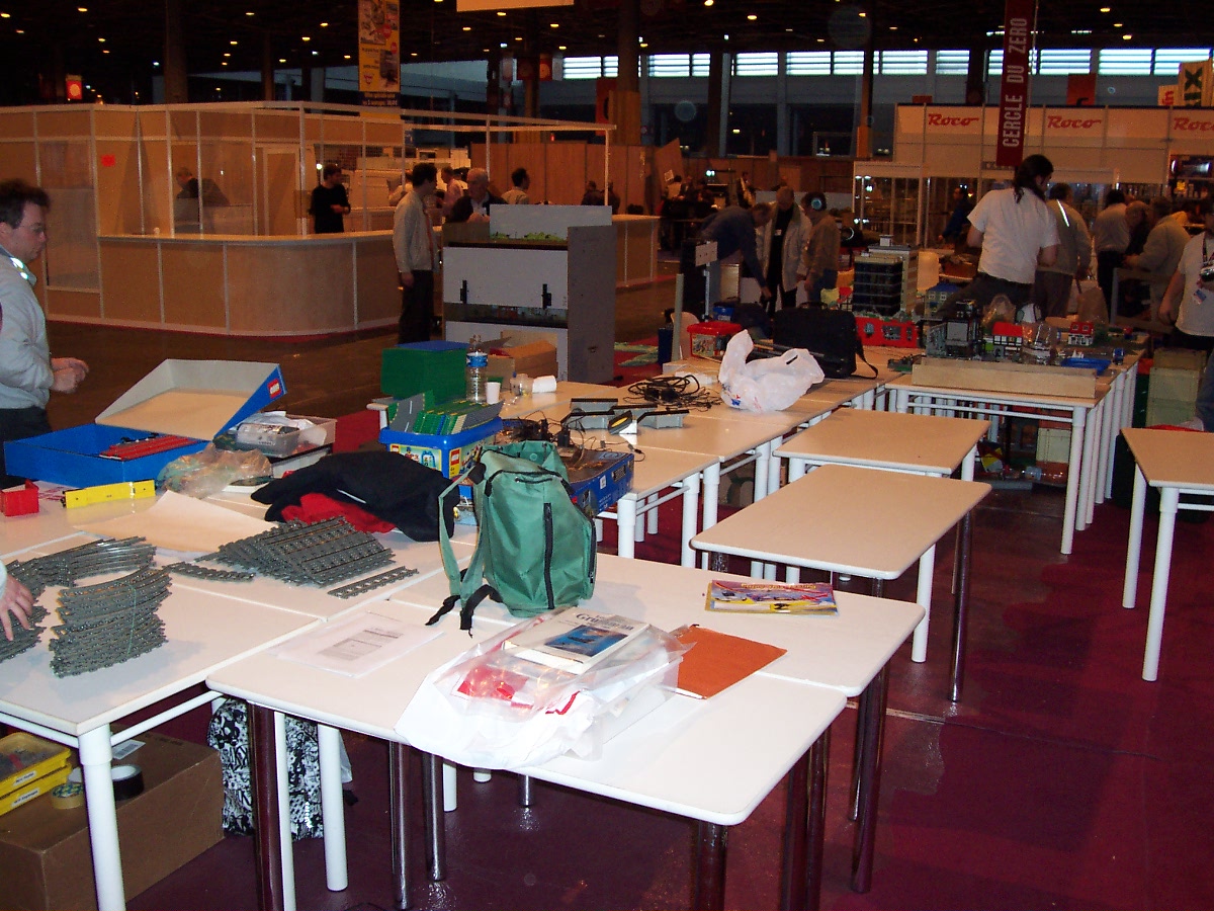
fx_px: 1298
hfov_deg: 50.1
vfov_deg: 38.7
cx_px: 607
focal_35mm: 37
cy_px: 456
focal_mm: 5.6
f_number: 2.8
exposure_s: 1/60
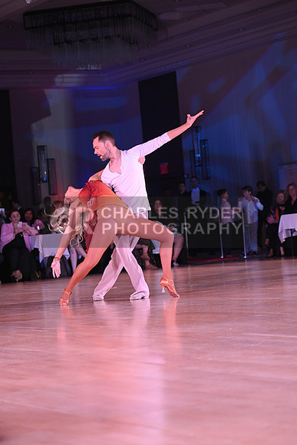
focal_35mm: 98
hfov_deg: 14.0
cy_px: 222
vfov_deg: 20.8
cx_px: 148
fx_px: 1212
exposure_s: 1/200
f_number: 4.5
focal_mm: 98
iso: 1600
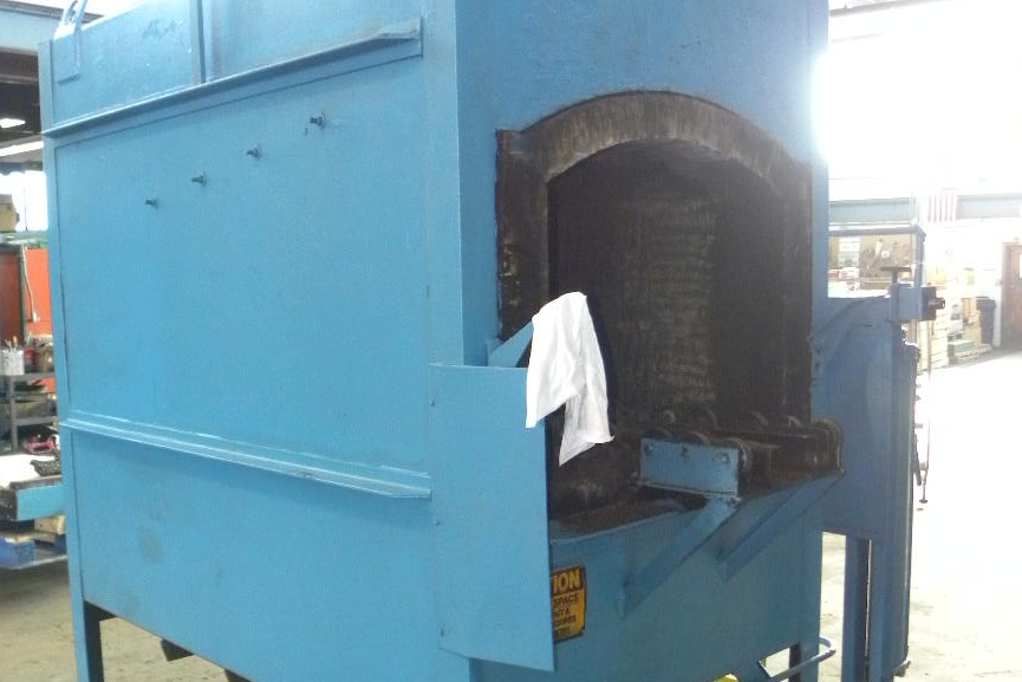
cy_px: 414
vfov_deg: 43.4
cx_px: 532
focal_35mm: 30
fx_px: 852
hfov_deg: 61.9
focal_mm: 4.6
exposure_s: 1/30
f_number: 2.8
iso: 400
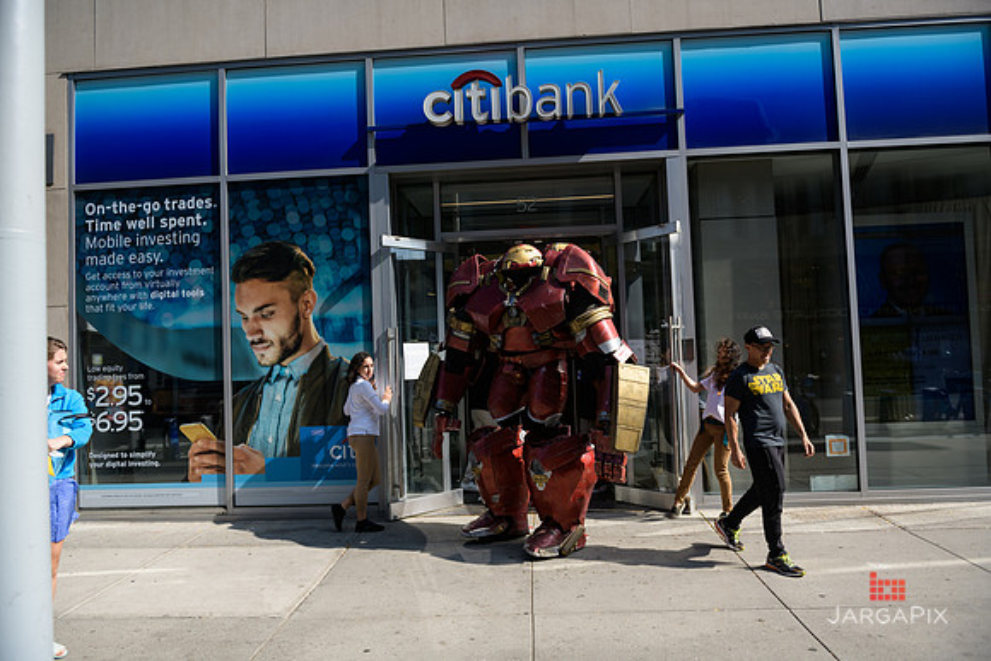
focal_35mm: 24
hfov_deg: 73.7
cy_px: 330
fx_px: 661
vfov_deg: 53.2
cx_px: 496
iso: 200
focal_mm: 24
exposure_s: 1/2500
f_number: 3.2
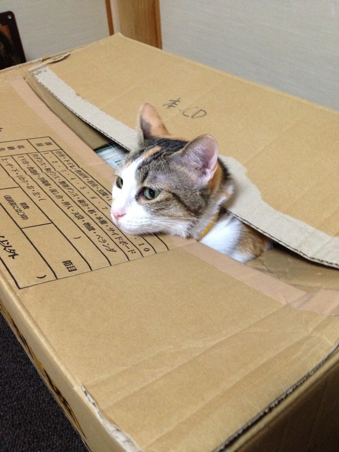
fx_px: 457
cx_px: 170
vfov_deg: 52.6
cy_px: 226
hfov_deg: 40.7
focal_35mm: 35
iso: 250
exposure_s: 1/20
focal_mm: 4.28
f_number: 2.4
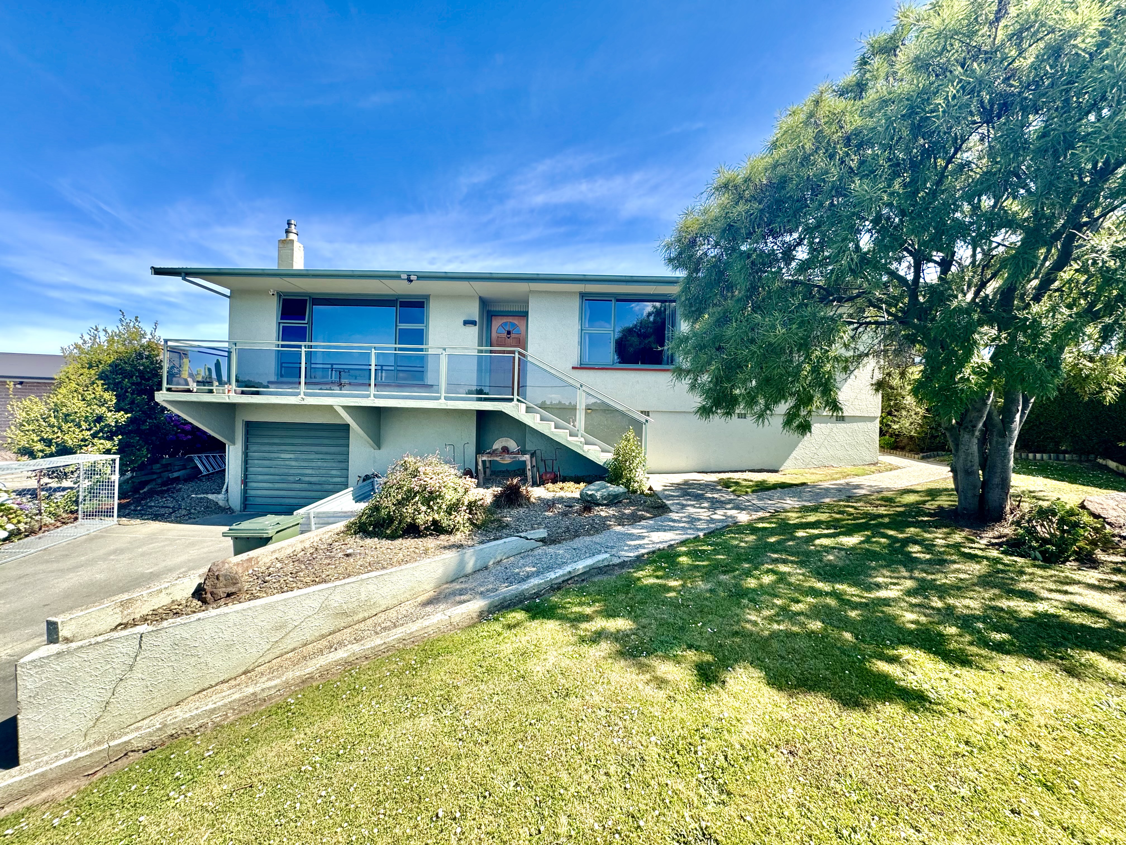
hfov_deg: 102.1
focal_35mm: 14
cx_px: 563
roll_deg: -1.7
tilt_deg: -0.6
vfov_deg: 85.7
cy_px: 422
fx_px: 455
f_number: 2.2
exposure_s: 1/470
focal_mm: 2.22
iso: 40
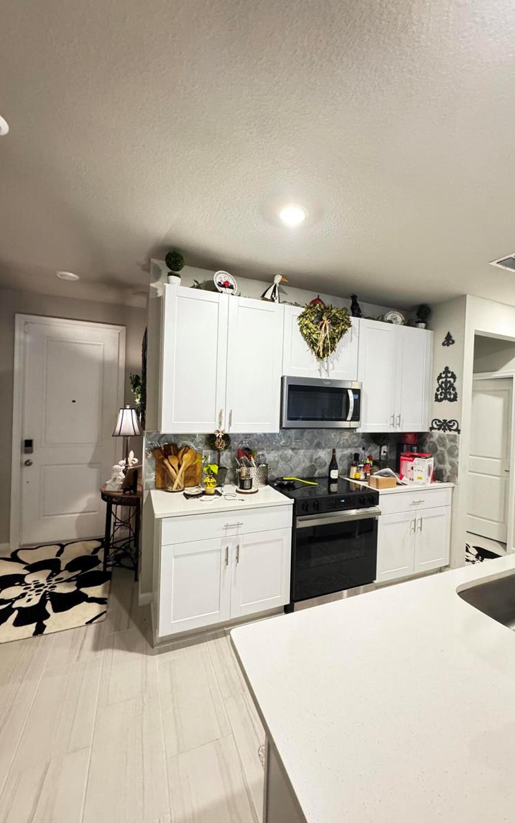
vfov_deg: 101.5
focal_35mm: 15
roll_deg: -1.6
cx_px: 294
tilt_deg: -0.7
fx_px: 337
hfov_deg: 74.4
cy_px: 411
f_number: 2.2
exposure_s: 1/40
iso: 1000
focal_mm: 2.22
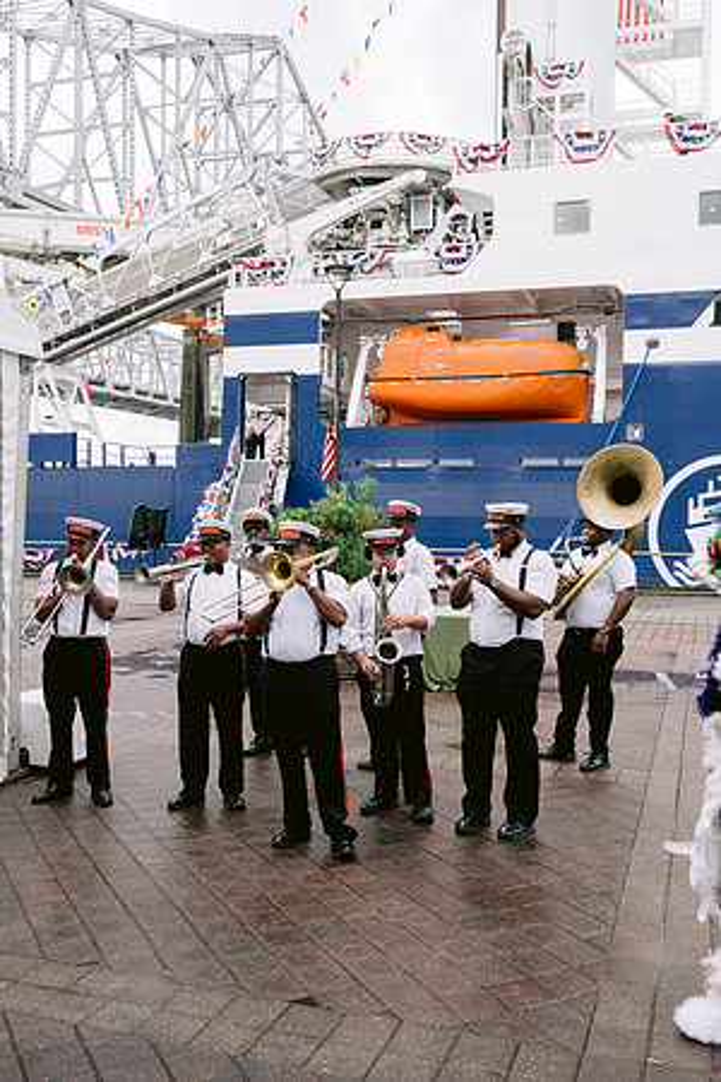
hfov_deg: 37.9
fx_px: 1051
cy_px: 541
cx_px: 360
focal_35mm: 35
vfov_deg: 54.4
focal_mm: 35
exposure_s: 1/200
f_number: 8
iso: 160
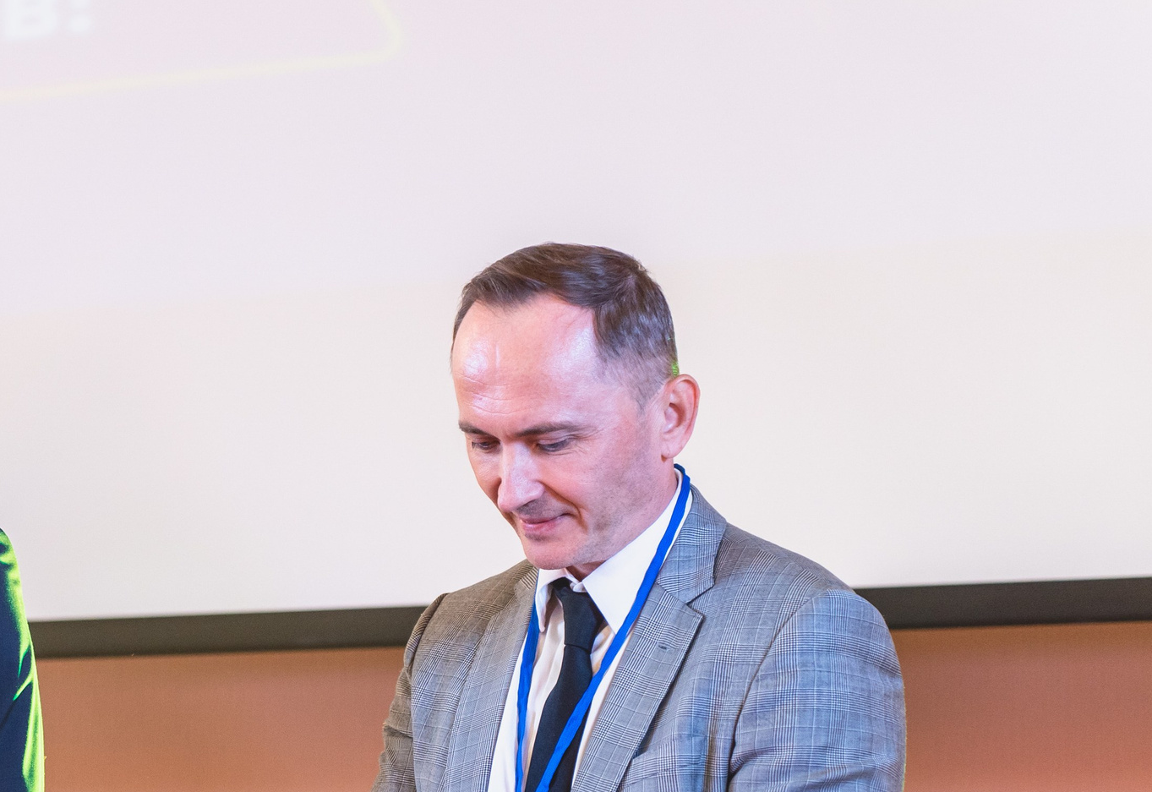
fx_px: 4588
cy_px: 729
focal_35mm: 142
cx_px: 141
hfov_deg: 14.2
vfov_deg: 9.8
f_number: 2.8
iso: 1000
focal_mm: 69
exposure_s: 1/160
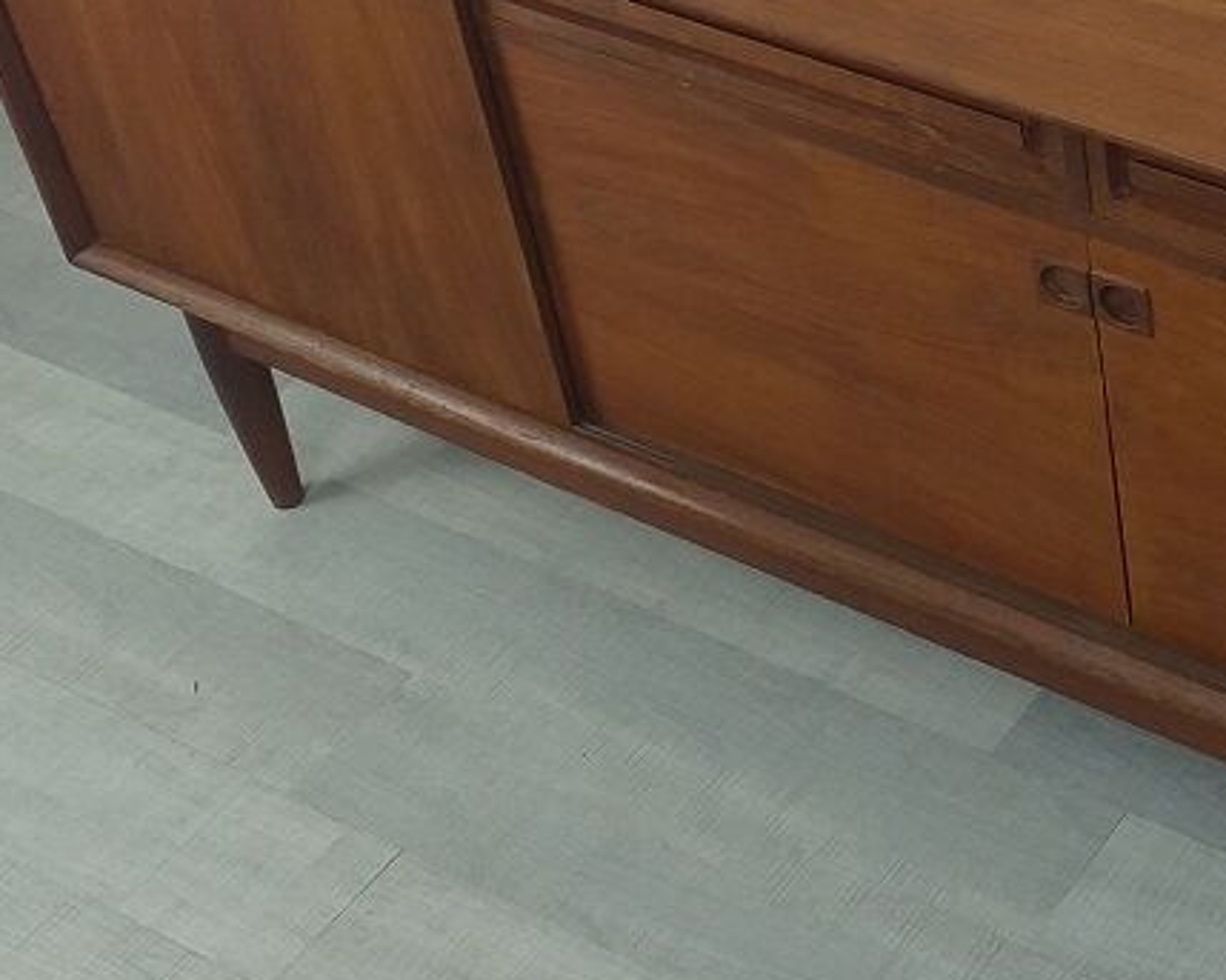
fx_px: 2576
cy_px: 89
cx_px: 1383
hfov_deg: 24.7
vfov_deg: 21.1
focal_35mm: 71
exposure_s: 1/50
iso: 50
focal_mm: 3.6
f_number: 1.9
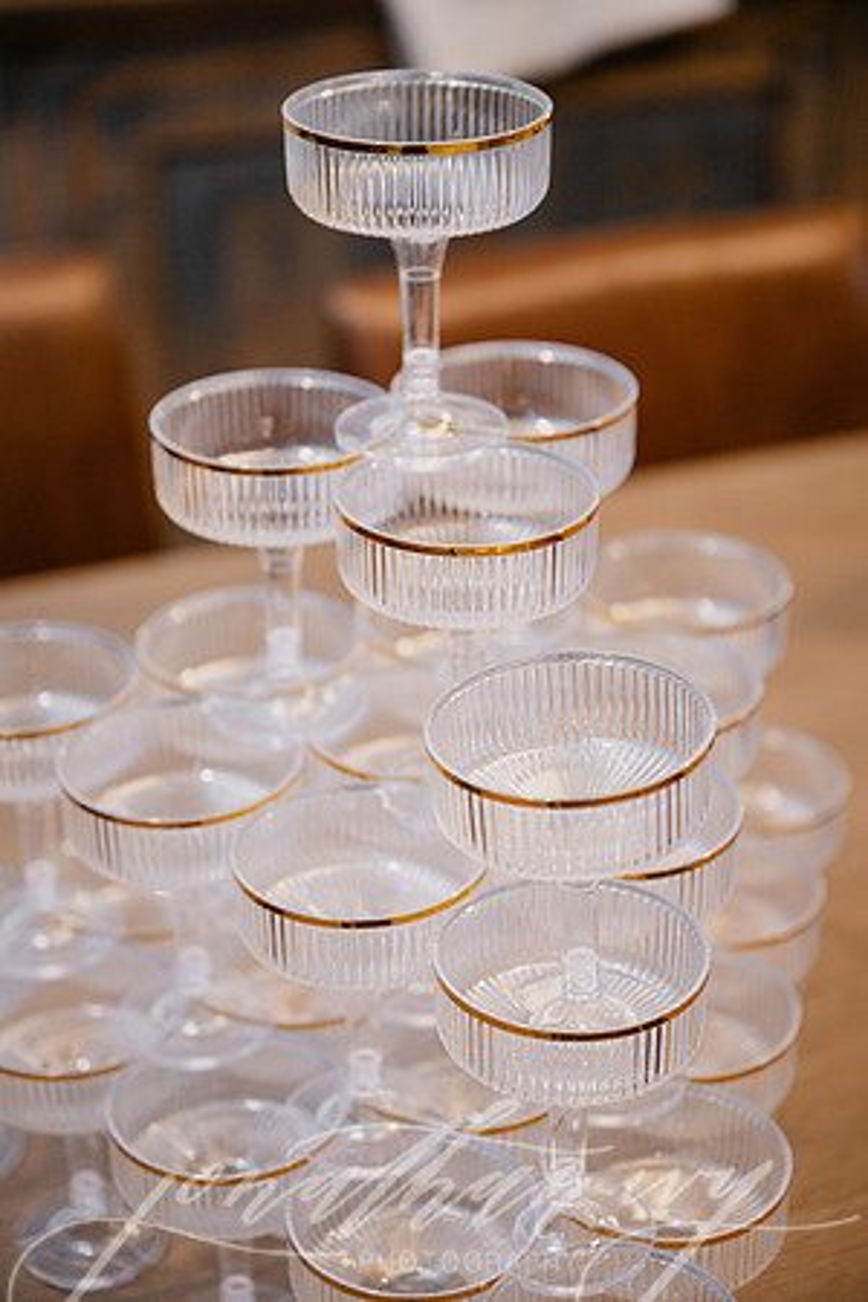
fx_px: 2531
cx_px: 434
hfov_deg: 19.5
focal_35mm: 70
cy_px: 651
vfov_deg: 28.8
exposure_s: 1/160
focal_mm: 70
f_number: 2.8
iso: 500
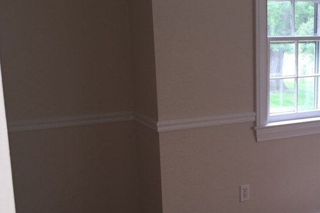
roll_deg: -0.4
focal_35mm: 57
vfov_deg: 23.7
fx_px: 506
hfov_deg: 33.6
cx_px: 273
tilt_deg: -11.4
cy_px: 126
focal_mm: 4.15
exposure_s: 1/33
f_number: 2.2
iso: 32
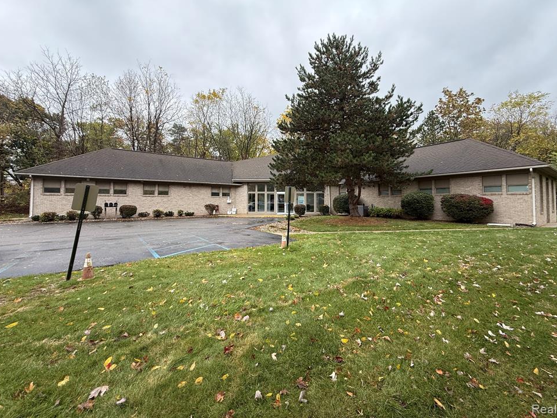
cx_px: 292
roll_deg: -0.5
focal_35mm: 15
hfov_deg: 98.1
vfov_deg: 81.6
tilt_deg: +5.7
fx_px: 241
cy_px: 195
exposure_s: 1/326
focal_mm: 2.22
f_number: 2.2
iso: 64
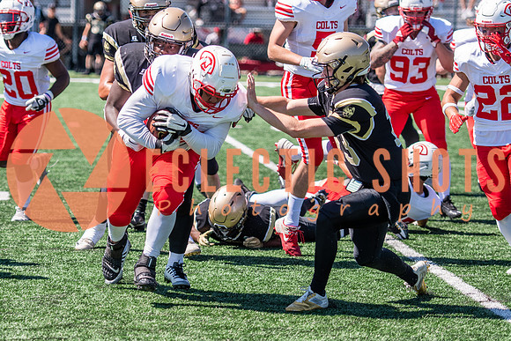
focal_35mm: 200
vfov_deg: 6.9
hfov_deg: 10.3
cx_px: 185
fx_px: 2840
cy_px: 170
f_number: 2.8
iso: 160
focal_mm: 105
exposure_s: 1/1600
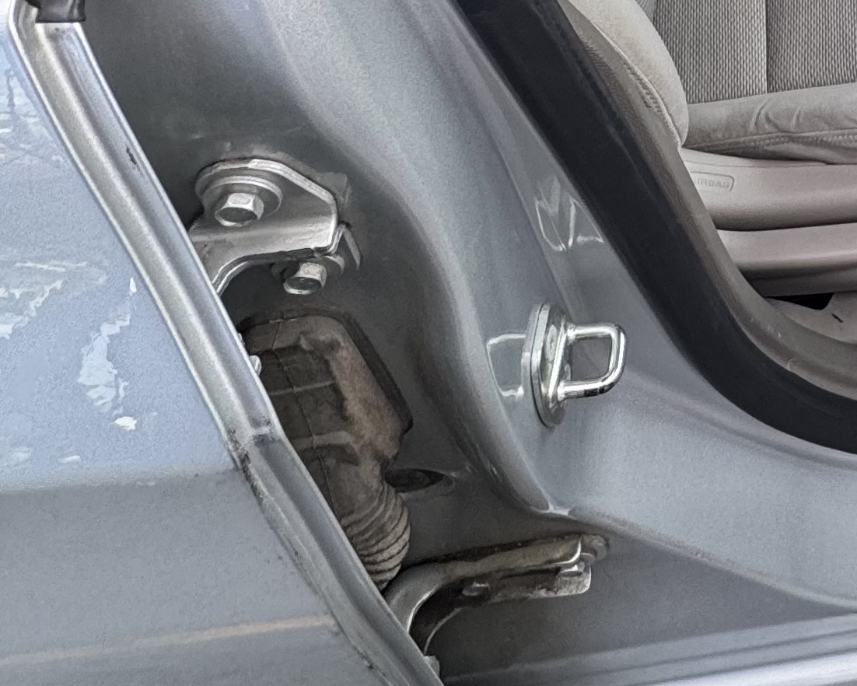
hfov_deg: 31.5
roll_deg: -8.3
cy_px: -312
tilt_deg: -40.0
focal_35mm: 50
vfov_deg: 24.4
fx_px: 1268
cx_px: 1020
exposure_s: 1/120
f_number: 2.2
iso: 125
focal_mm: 2.22
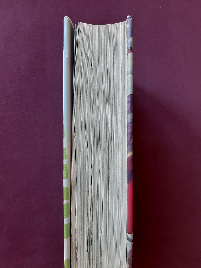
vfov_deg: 65.3
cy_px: 134
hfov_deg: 51.4
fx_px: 209
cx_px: 100
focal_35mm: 27
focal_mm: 3.93
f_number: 1.7
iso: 200
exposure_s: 1/50
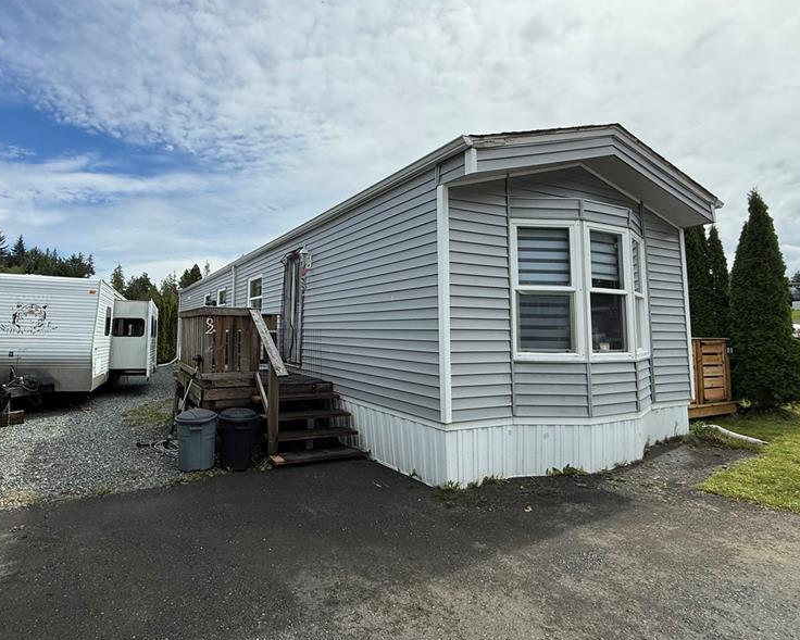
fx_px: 450
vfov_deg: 70.7
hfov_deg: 82.3
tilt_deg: +5.0
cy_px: 286
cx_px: 322
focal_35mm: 19
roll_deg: -1.6
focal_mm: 2.22
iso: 50
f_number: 2.2
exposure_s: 1/2506
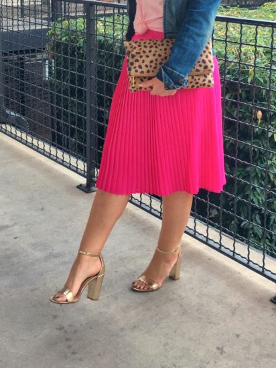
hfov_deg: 26.9
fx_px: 575
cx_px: 169
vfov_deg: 34.2
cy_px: 60
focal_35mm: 54
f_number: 2.2
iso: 50
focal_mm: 4.15
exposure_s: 1/30
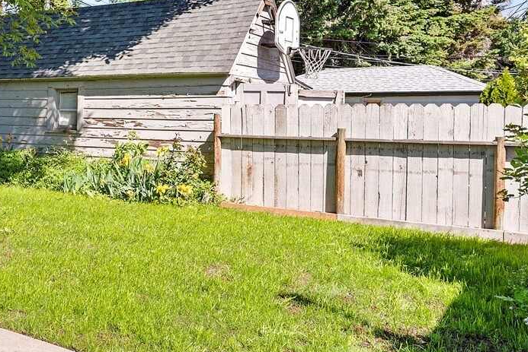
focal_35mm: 44
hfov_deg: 35.1
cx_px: -108
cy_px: 107
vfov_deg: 30.2
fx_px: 646
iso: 100
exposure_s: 1/250
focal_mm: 18
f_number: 8
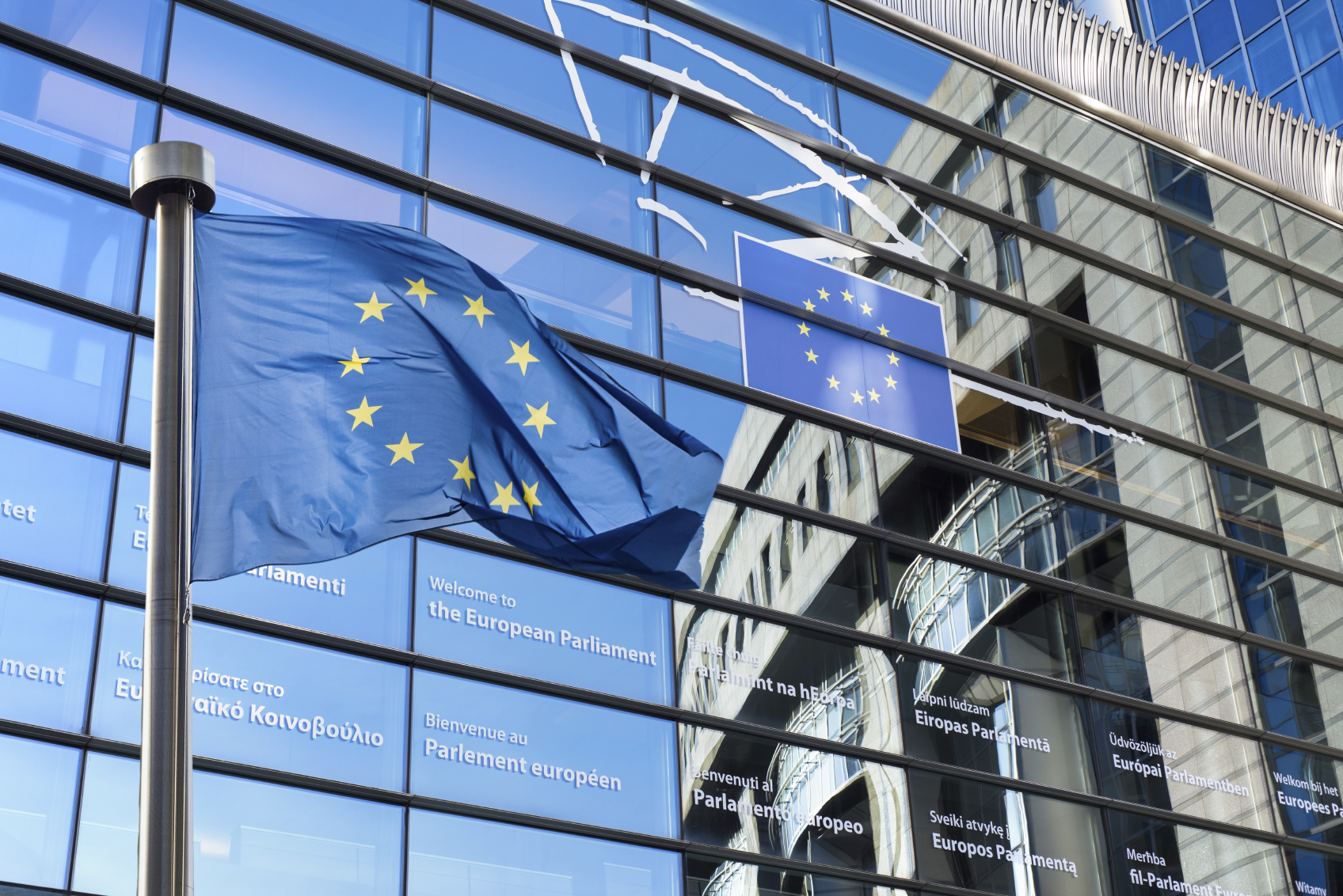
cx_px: 672
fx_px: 1866
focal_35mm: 50
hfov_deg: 39.6
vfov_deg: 27.0
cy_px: 448
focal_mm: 50
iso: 100
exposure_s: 1/160
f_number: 5.6
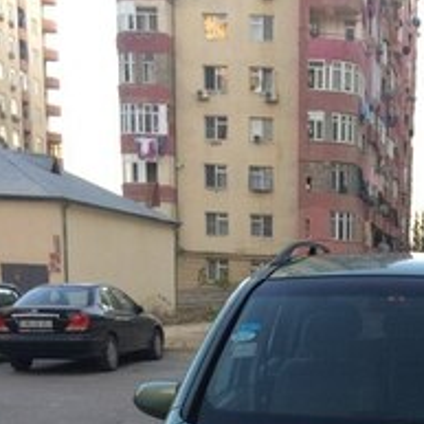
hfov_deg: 25.1
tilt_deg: -13.3
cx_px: 402
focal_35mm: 66
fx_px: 915
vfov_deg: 23.9
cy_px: 499
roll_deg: -1.6
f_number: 2.2
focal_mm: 4.15
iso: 50
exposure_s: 1/100
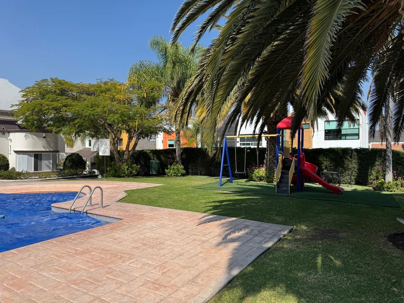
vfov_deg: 56.8
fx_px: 280
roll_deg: +0.6
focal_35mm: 24
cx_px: 202
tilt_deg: -0.5
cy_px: 152
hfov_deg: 71.6
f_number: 1.78
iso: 80
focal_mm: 6.76
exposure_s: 1/5348
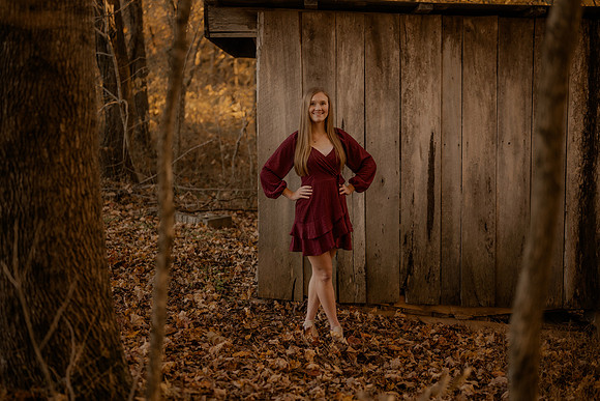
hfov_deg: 37.7
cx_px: 300
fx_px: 878
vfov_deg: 25.7
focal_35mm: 53
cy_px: 200
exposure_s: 1/500
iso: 250
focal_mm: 50
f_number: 1.8
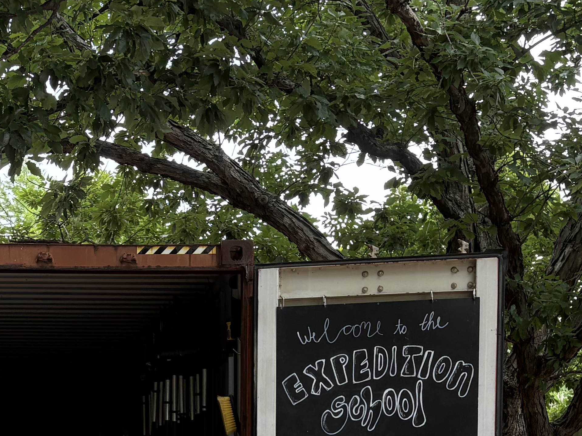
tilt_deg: -0.6
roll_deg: +0.1
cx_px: 133
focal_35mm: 78
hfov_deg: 24.7
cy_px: 602
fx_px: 1311
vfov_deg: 17.5
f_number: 1.6
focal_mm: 5.96
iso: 64
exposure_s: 1/316
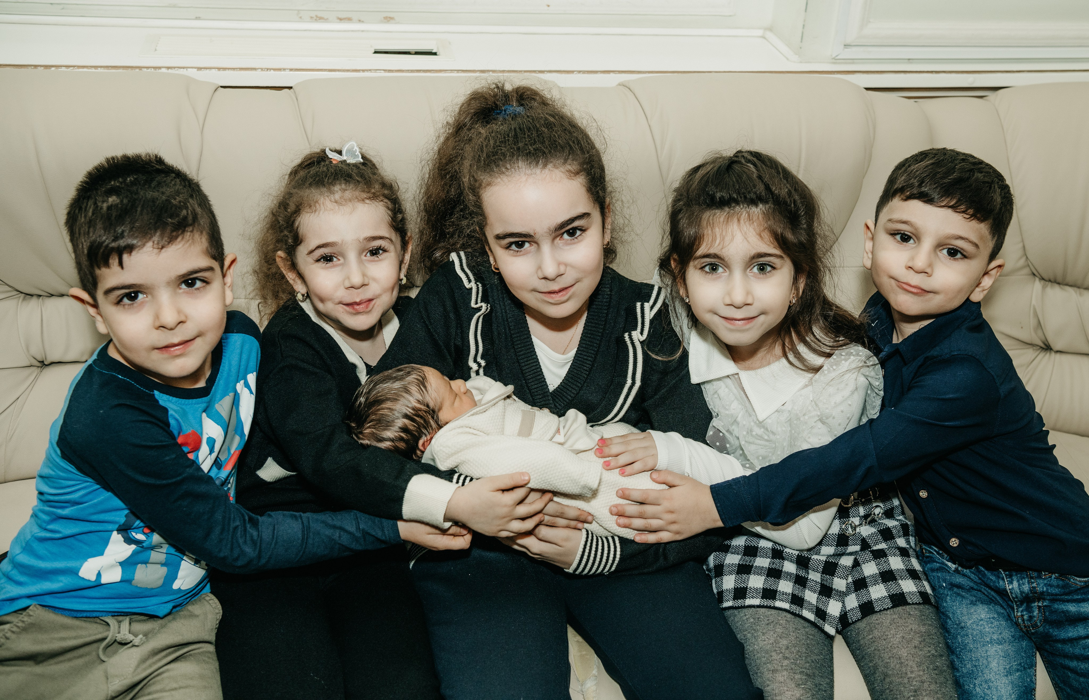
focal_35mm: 42
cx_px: 596
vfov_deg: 31.0
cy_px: 302
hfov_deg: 46.7
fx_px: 1259
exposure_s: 1/160
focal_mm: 38
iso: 320
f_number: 5
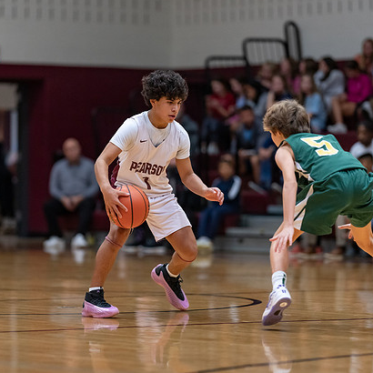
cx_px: 161
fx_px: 2597
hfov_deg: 8.2
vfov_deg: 8.2
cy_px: 169
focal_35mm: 213
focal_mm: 135
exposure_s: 1/1000
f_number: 1.8
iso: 1250
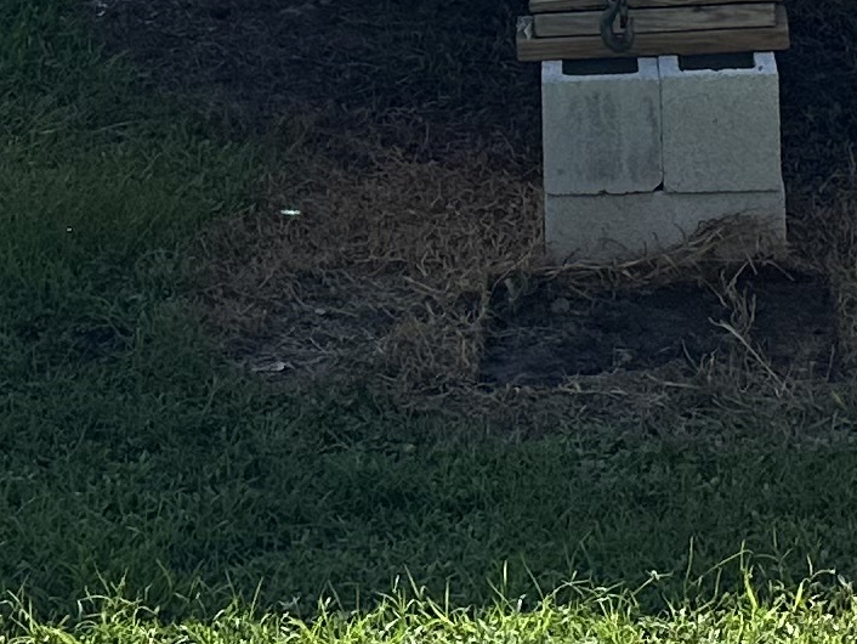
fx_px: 3393
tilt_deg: -1.5
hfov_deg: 14.4
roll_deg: +1.2
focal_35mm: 137
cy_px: -665
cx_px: 562
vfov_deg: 10.0
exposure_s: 1/5000
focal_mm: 6.86
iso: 80
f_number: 1.78
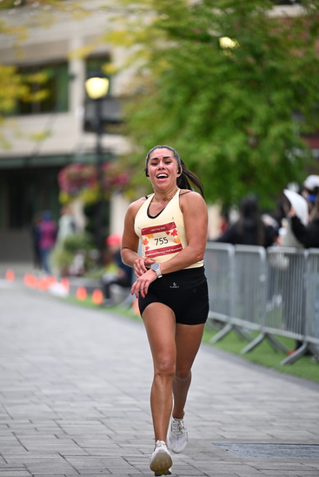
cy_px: 238
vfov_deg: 11.1
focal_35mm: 185
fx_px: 2457
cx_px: 160
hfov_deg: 7.4
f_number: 2.8
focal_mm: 185
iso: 1000
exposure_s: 1/1600
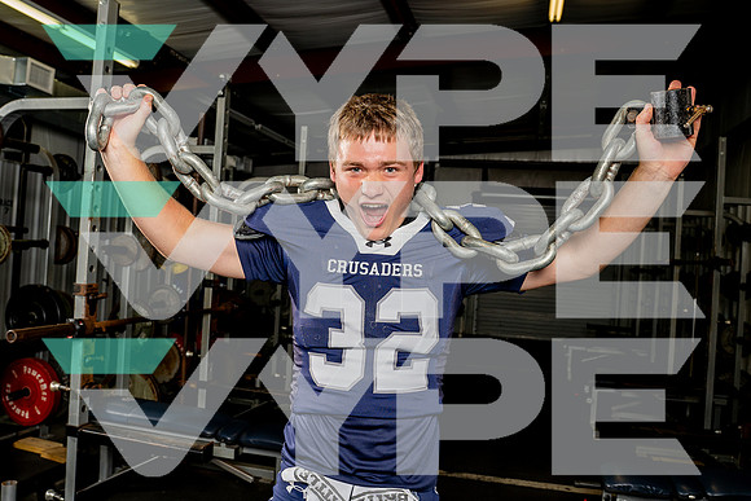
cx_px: 374
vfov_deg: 43.1
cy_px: 245
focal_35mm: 30
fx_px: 635
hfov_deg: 61.2
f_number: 5.6
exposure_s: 1/250
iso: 250
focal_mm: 27
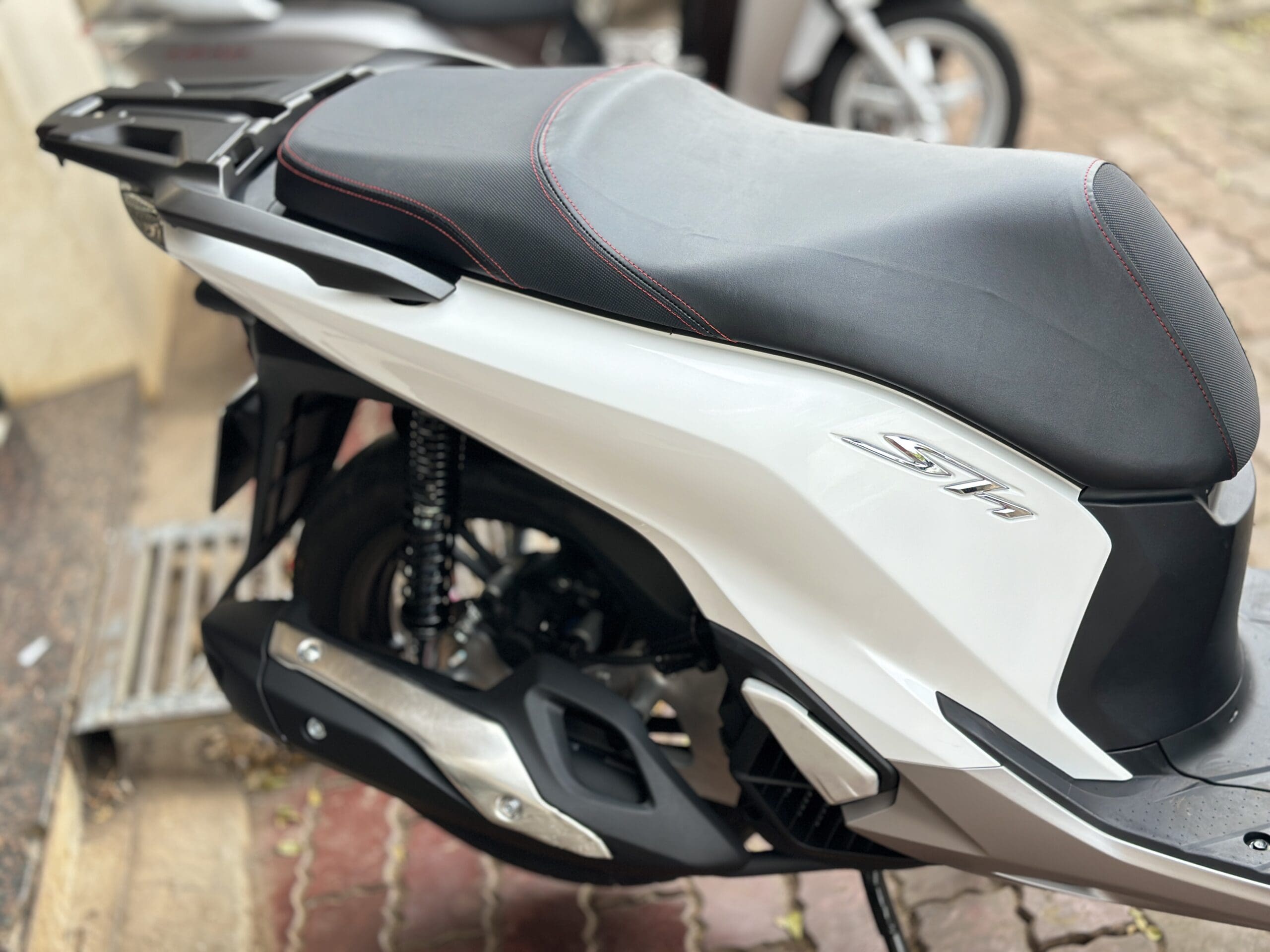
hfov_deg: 39.7
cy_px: 476
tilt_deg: -25.2
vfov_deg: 30.3
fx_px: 1761
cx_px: 635
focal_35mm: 48
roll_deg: +17.0
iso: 80
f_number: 1.78
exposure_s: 1/494
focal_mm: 6.86
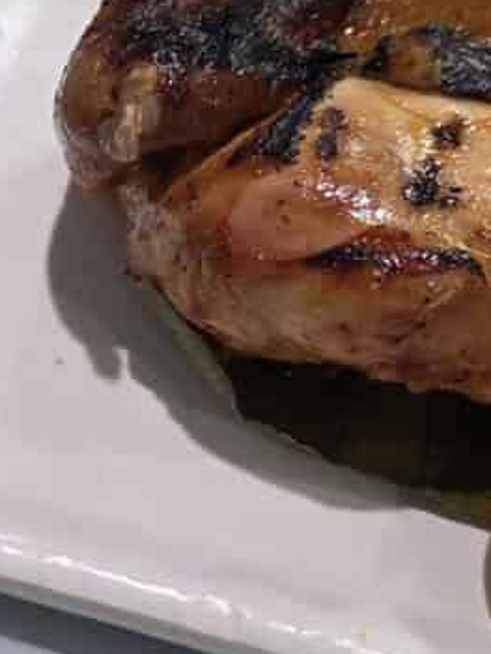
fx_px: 1983
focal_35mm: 105
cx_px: -202
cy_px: 469
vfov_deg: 18.6
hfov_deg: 13.4
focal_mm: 6.3
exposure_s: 1/120
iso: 320
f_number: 1.7
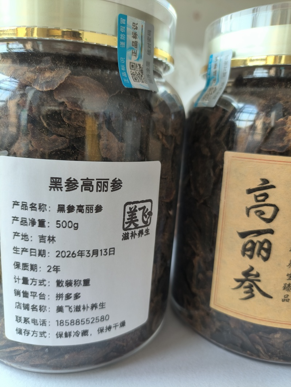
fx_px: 258
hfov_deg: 58.9
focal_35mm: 23
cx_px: 146
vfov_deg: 73.9
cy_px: 194
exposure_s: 1/50
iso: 73
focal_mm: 4.69
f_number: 1.79
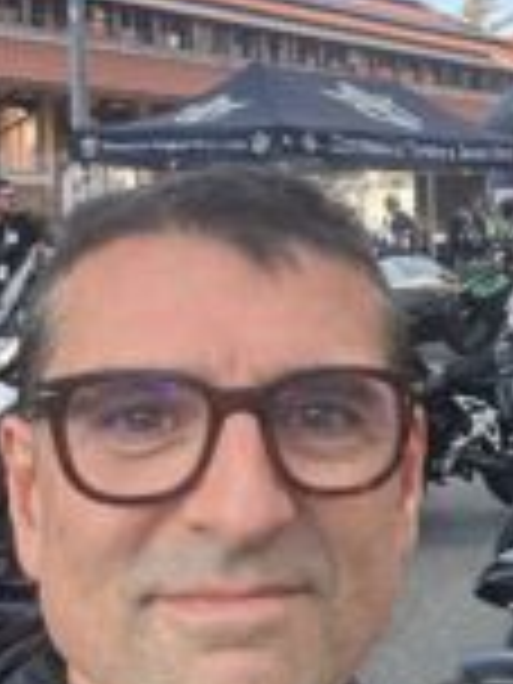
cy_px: 328
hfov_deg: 20.4
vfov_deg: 27.4
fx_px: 1403
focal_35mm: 71
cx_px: 423
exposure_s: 1/175
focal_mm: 2.69
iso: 25
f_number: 1.9
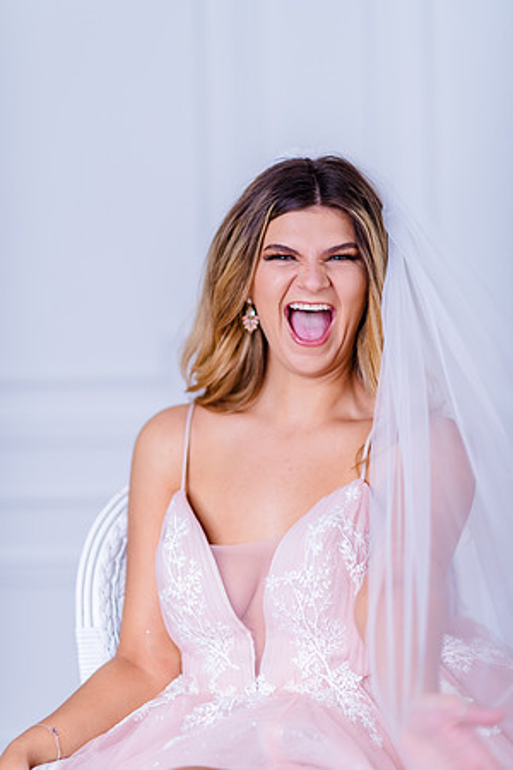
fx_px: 2244
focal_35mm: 105
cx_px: 256
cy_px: 385
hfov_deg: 13.0
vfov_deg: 19.5
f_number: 2
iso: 125
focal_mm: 105
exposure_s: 1/320
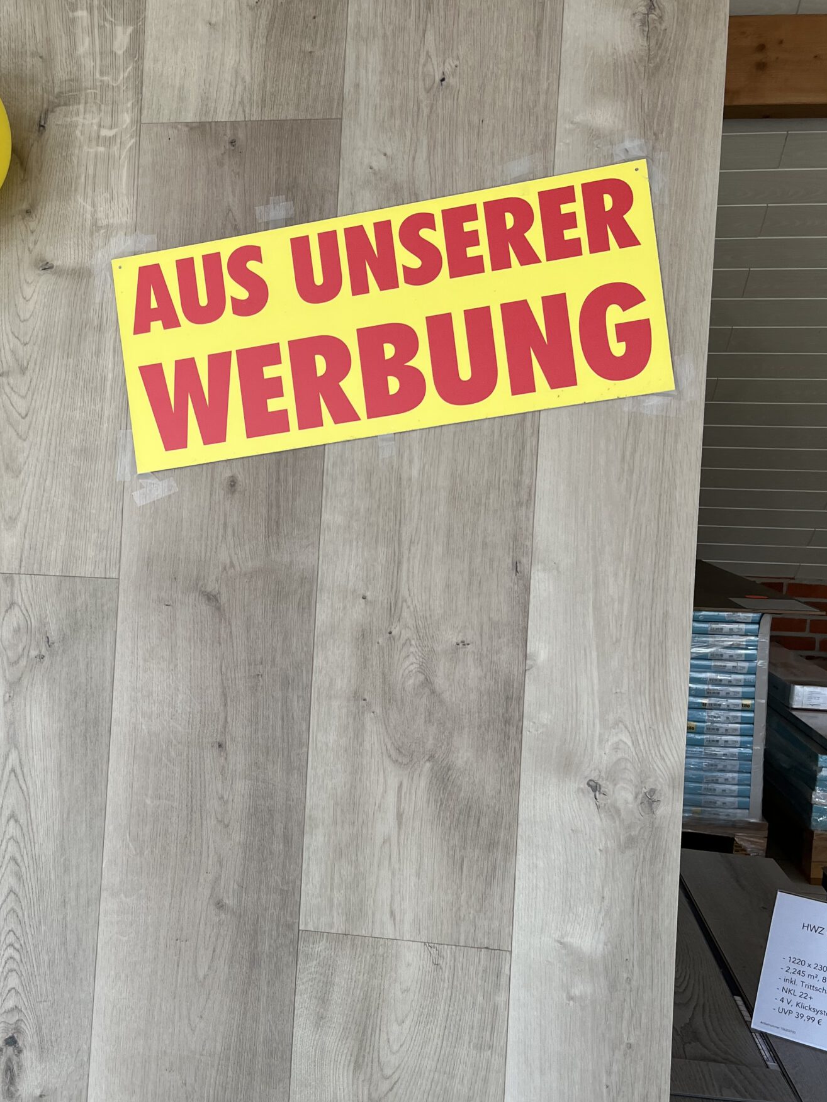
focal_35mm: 38
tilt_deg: -9.5
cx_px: 251
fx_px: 1210
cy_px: 632
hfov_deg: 37.2
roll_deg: -1.9
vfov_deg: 48.8
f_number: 1.6
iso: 50
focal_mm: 5.1
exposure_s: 1/324
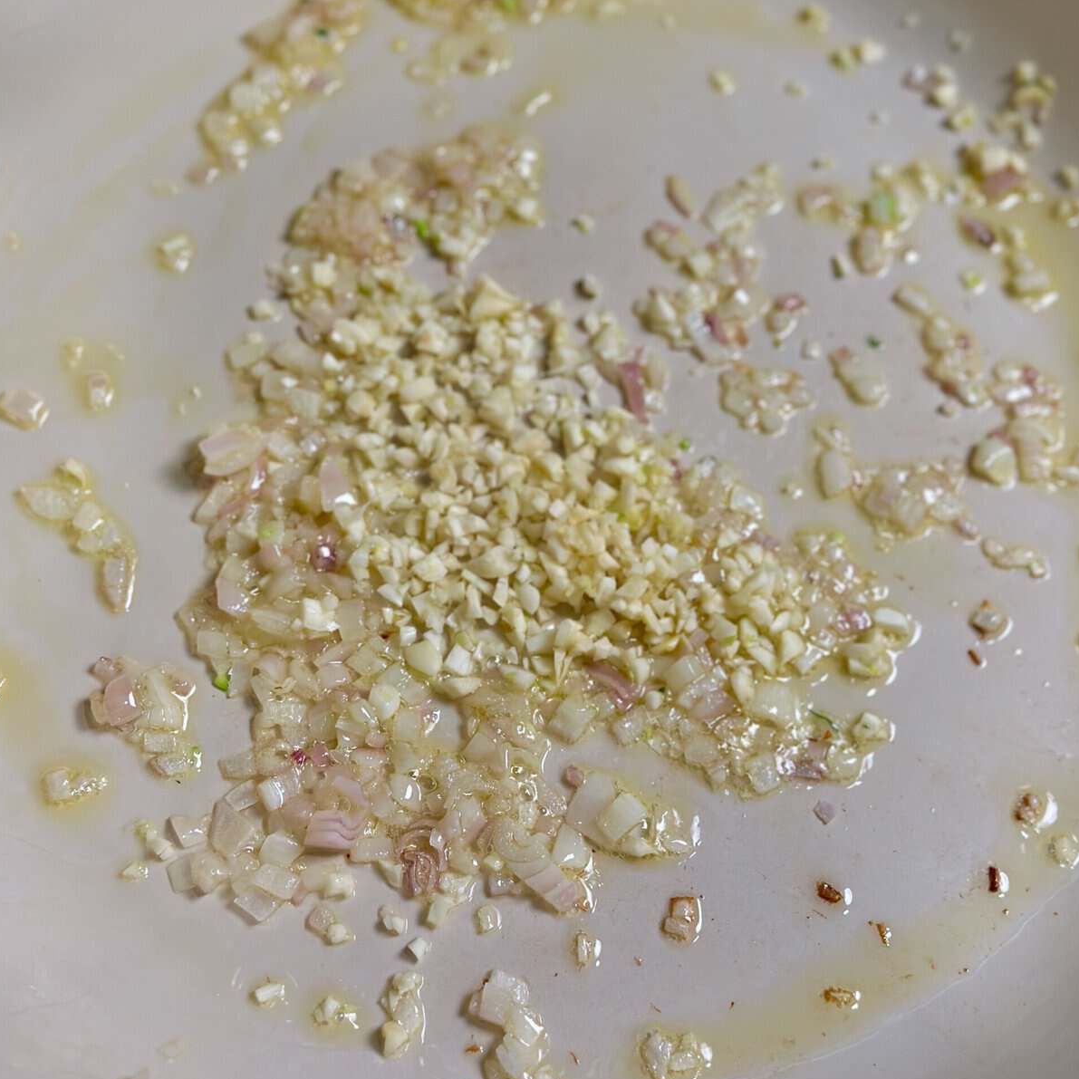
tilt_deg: -63.5
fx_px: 2010
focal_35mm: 57
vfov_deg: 30.0
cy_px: 419
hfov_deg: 30.0
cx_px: 538
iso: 125
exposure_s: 1/169
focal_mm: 6.86
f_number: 1.78
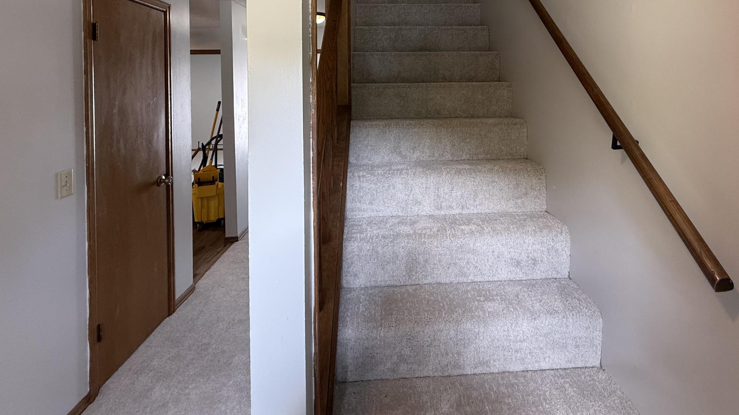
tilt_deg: -0.1
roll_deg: +1.0
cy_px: 91
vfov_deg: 54.8
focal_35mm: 19
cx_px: 409
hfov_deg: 89.2
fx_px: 372
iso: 200
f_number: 2.2
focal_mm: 2.22
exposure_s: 1/60
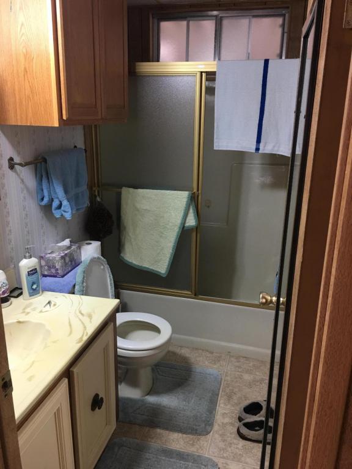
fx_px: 393
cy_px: 234
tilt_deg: -16.2
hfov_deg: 48.2
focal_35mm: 29
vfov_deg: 61.7
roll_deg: -0.9
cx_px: 176
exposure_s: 1/15
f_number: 2.2
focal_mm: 4.15
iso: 40
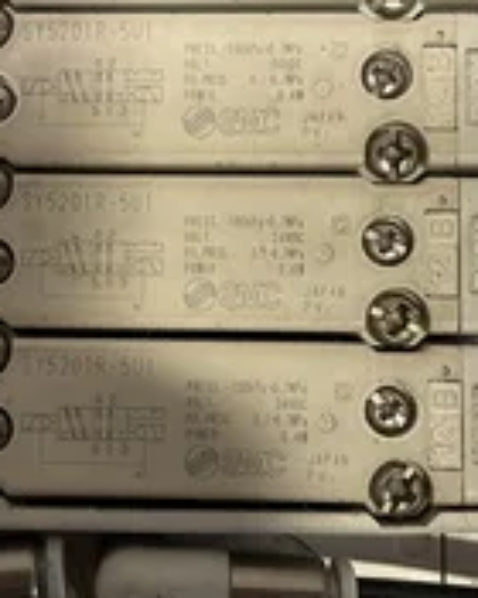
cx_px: 123
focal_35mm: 58
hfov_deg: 25.9
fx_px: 1026
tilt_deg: -86.4
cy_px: 253
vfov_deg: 32.4
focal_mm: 4.2
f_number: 1.6
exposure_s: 1/60
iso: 200
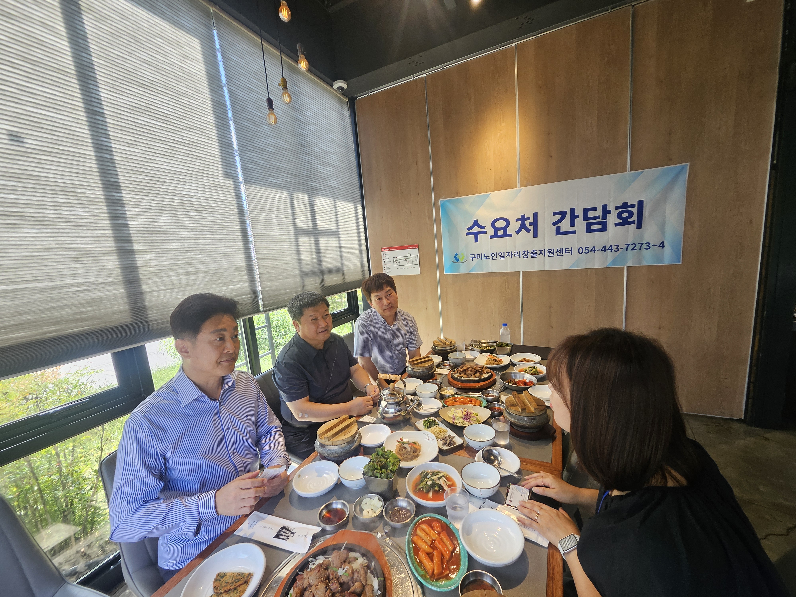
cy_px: 298
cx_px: 398
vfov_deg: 89.9
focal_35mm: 13
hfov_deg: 106.2
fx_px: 299
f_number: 2.2
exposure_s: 1/60
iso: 40
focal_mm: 1.7
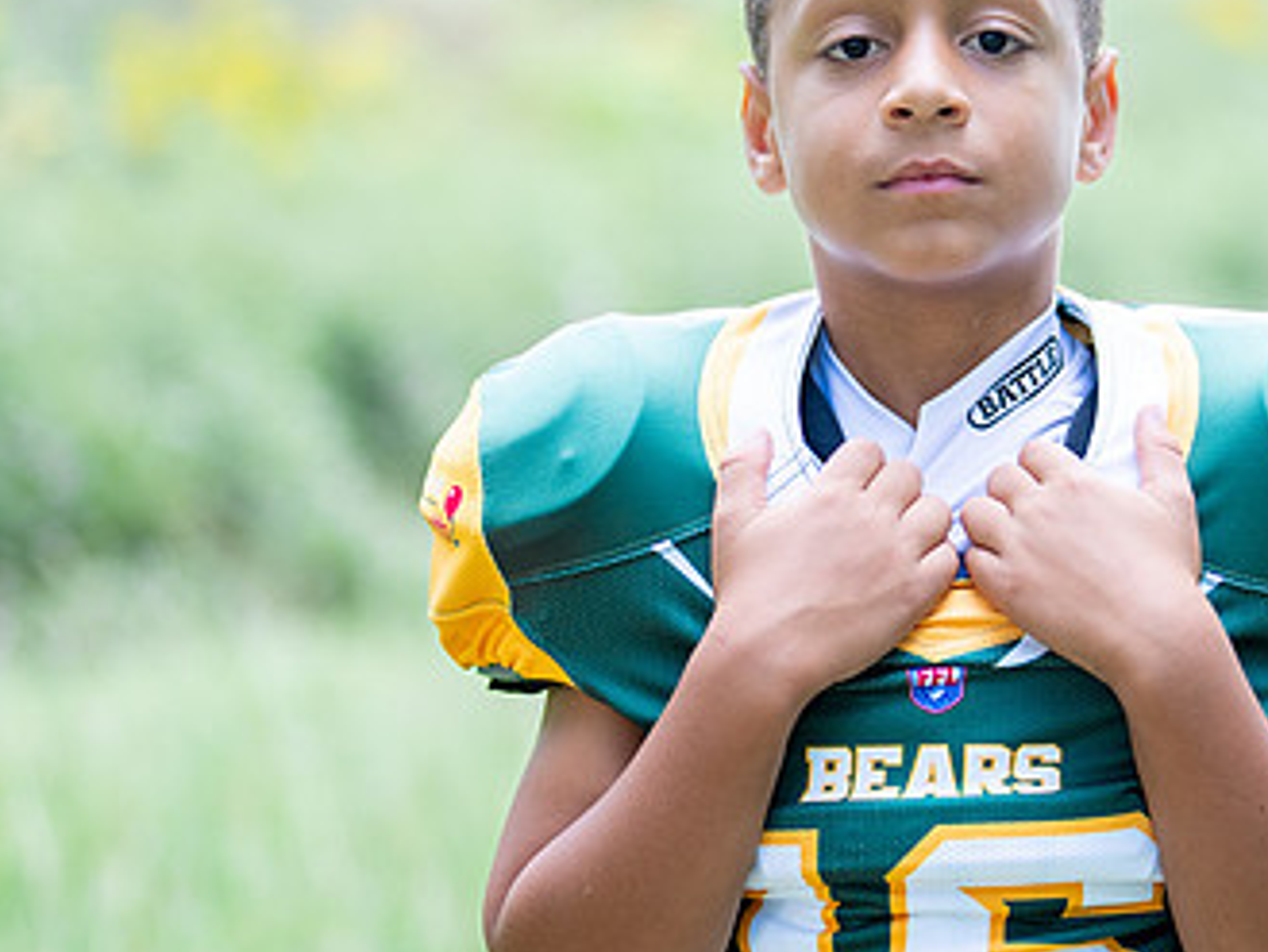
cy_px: 420
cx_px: 968
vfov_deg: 12.5
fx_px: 4361
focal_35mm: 119
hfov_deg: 16.5
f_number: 1.2
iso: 320
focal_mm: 50
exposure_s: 1/1250
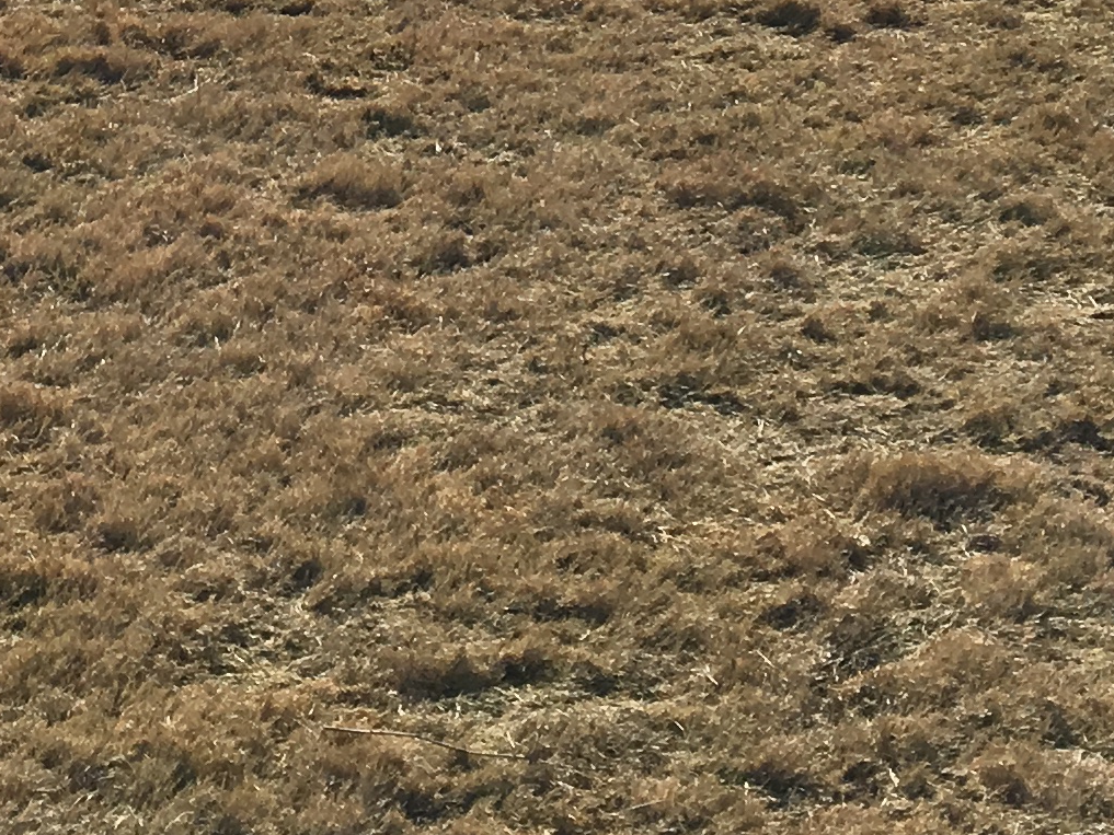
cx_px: 77
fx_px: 3701
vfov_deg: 11.9
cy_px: -676
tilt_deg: -3.3
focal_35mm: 115
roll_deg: +2.5
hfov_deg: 16.8
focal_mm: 4.15
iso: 25
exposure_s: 1/2564
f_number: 2.2
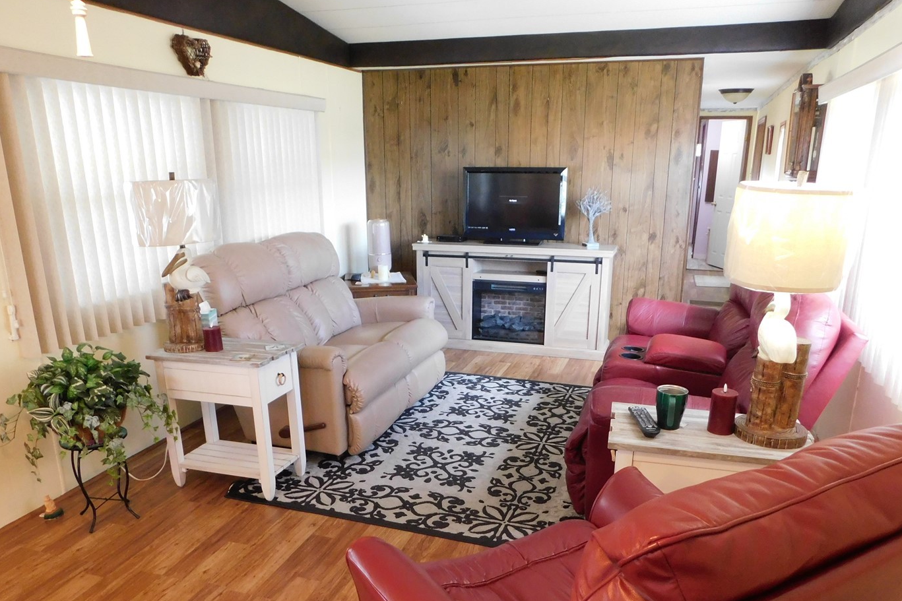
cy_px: 387
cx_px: 441
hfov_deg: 65.5
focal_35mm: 28
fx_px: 701
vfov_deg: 45.9
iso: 400
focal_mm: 4
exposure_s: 1/20
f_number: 3
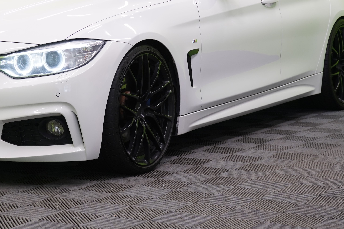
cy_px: 2
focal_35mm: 110
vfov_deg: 12.3
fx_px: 1051
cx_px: 94
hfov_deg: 18.5
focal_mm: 54
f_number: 5
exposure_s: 1/40
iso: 400
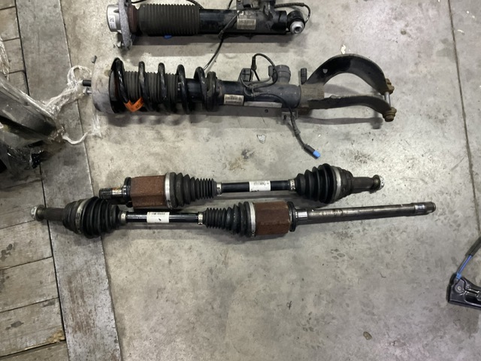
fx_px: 403
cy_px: 180
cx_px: 240
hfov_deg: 61.7
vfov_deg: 48.2
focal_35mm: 29
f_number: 1.8
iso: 250
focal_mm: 3
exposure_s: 1/25
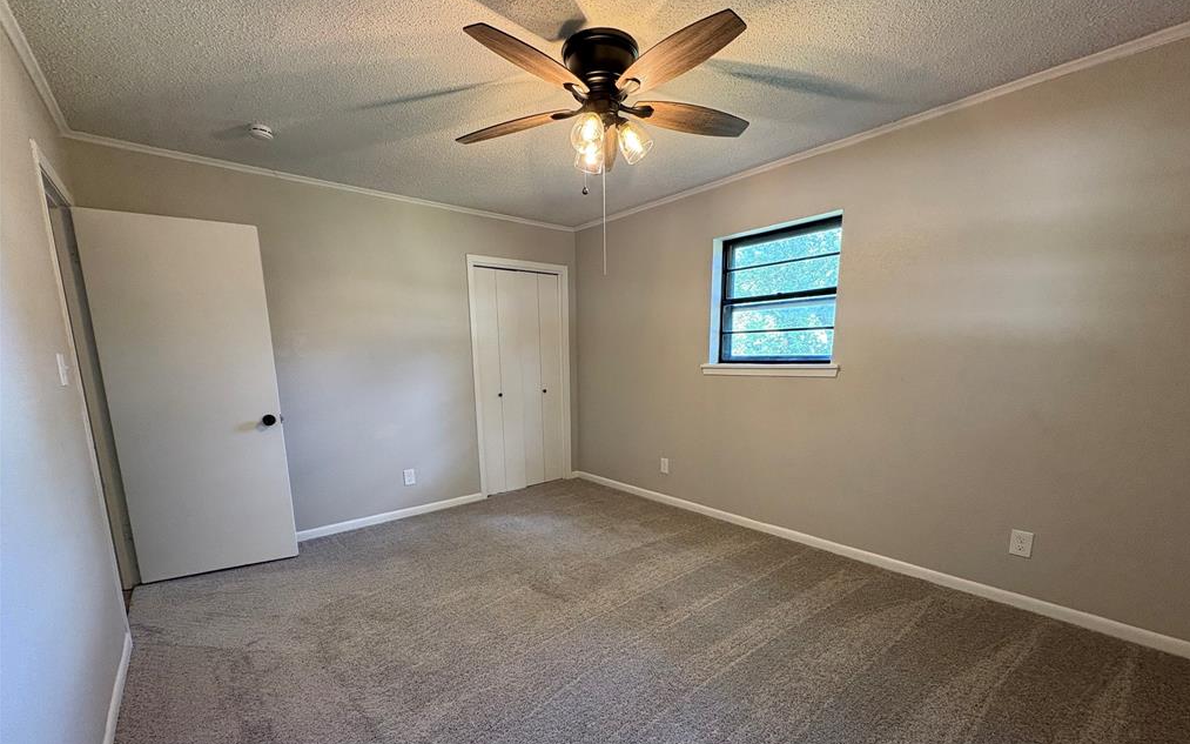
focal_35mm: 15
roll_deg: +0.9
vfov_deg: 74.1
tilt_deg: -9.4
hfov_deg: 101.5
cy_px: 440
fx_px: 486
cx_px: 600
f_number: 2.2
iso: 250
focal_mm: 2.22
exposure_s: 1/60
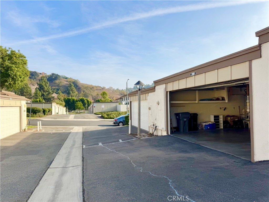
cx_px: 134
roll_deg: +1.9
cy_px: 101
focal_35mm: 24
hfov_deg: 71.6
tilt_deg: +1.9
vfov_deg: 56.8
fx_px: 187
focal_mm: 6.76
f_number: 1.78
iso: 80
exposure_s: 1/4310
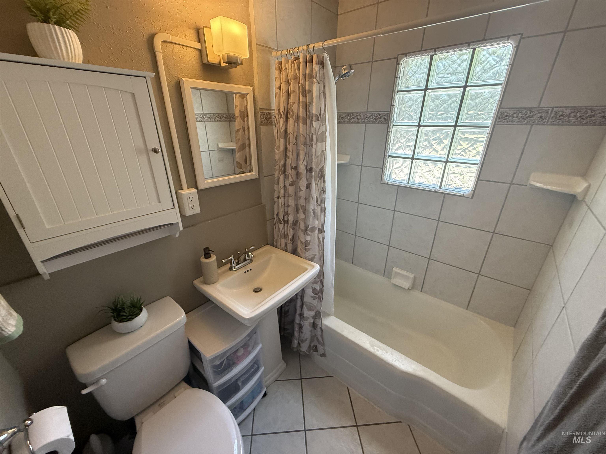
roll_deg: +0.8
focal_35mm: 14
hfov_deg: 102.1
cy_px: 227
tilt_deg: -23.4
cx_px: 303
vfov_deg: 85.7
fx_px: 245
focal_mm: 2.22
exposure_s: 1/120
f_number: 2.2
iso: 500
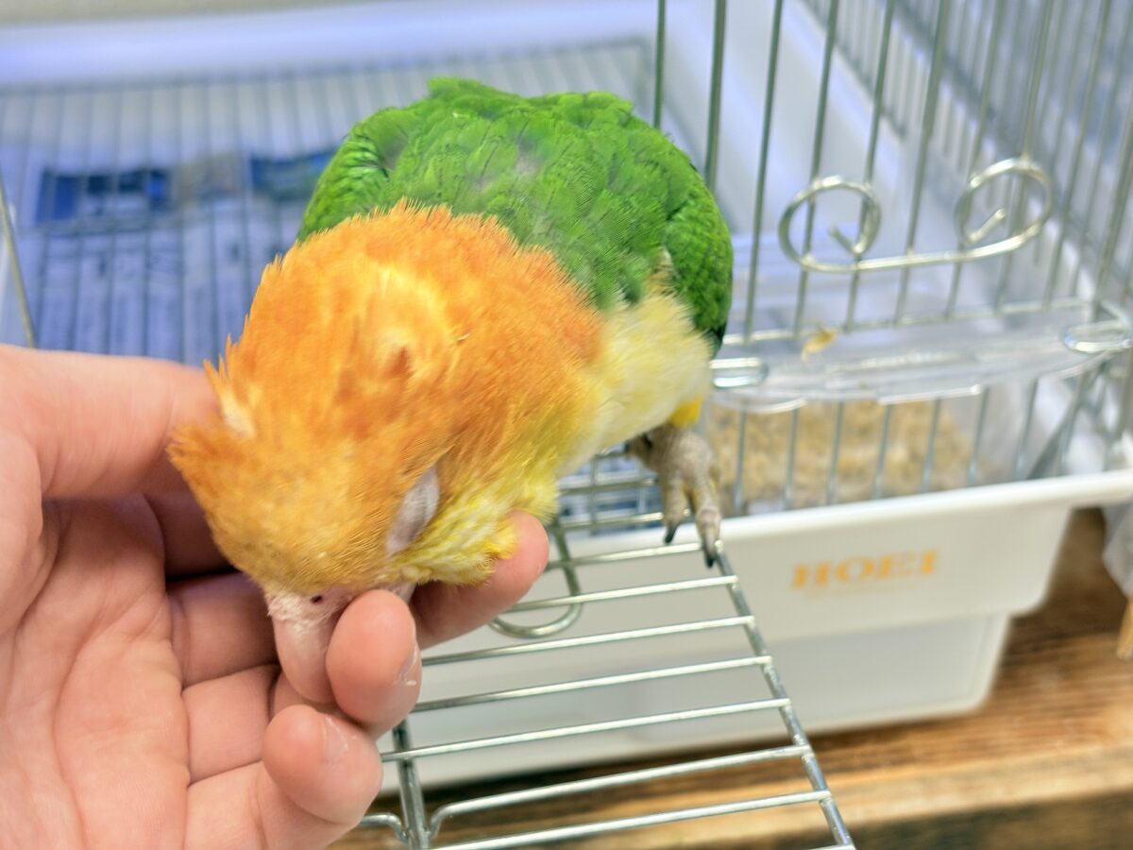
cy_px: 425
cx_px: 566
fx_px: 1702
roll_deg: +0.9
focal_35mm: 52
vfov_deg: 28.0
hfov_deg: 36.8
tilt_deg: -35.6
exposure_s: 1/48
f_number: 1.6
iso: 40
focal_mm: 5.96
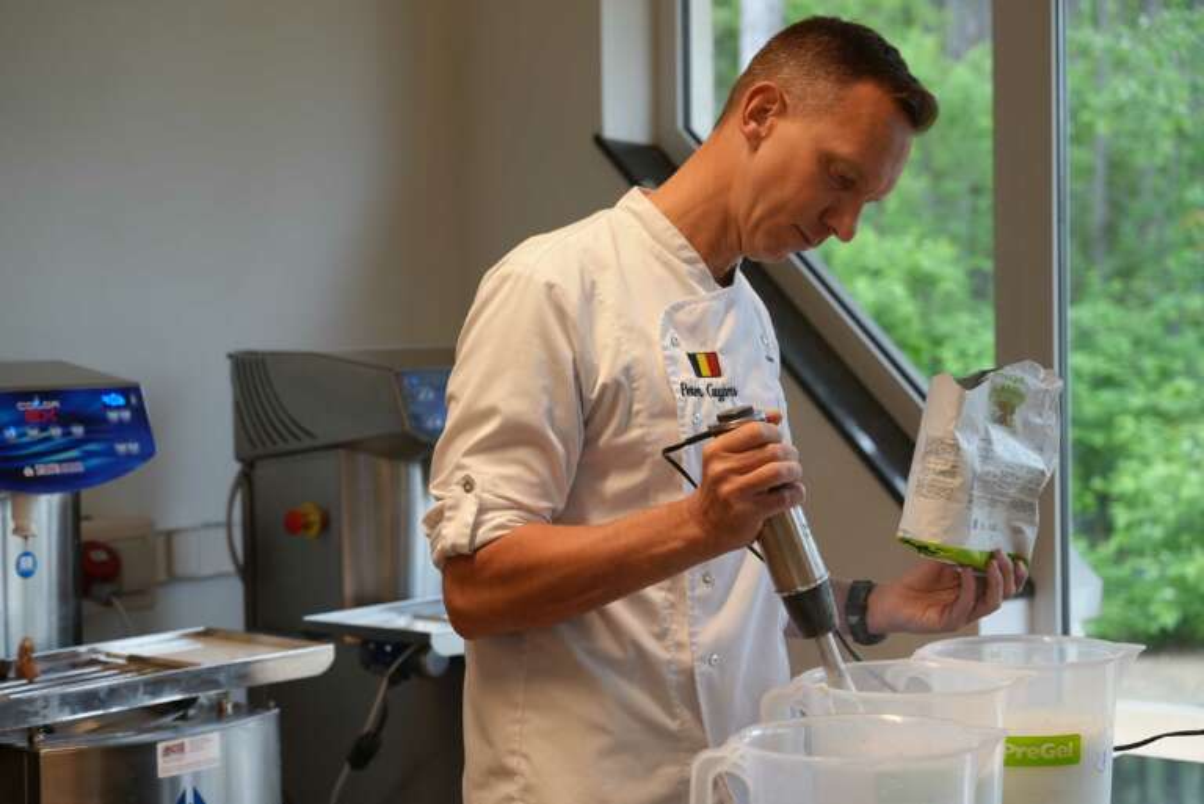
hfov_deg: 29.6
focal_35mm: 68
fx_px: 2275
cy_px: 402
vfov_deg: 20.0
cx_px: 602
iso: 400
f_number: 4
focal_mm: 68
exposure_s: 1/160
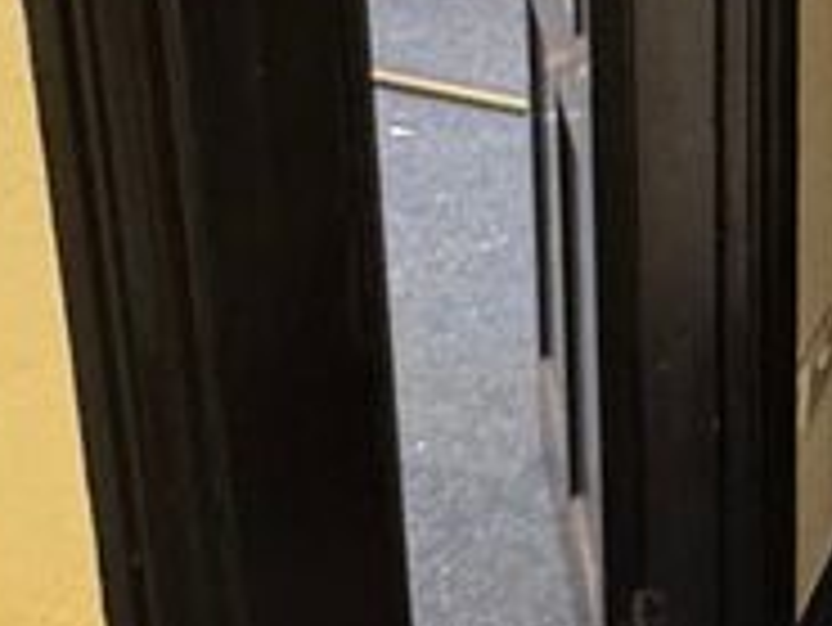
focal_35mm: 84
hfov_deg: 22.0
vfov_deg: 16.8
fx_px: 2020
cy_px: -133
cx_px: 917
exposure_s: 1/50
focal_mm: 2.22
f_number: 2.2
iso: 400
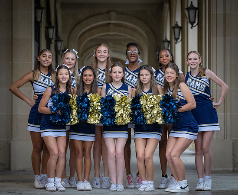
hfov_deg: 15.6
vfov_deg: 12.8
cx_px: 136
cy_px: 98
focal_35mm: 122
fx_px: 869
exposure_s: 1/250
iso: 5000
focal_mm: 105
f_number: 3.5
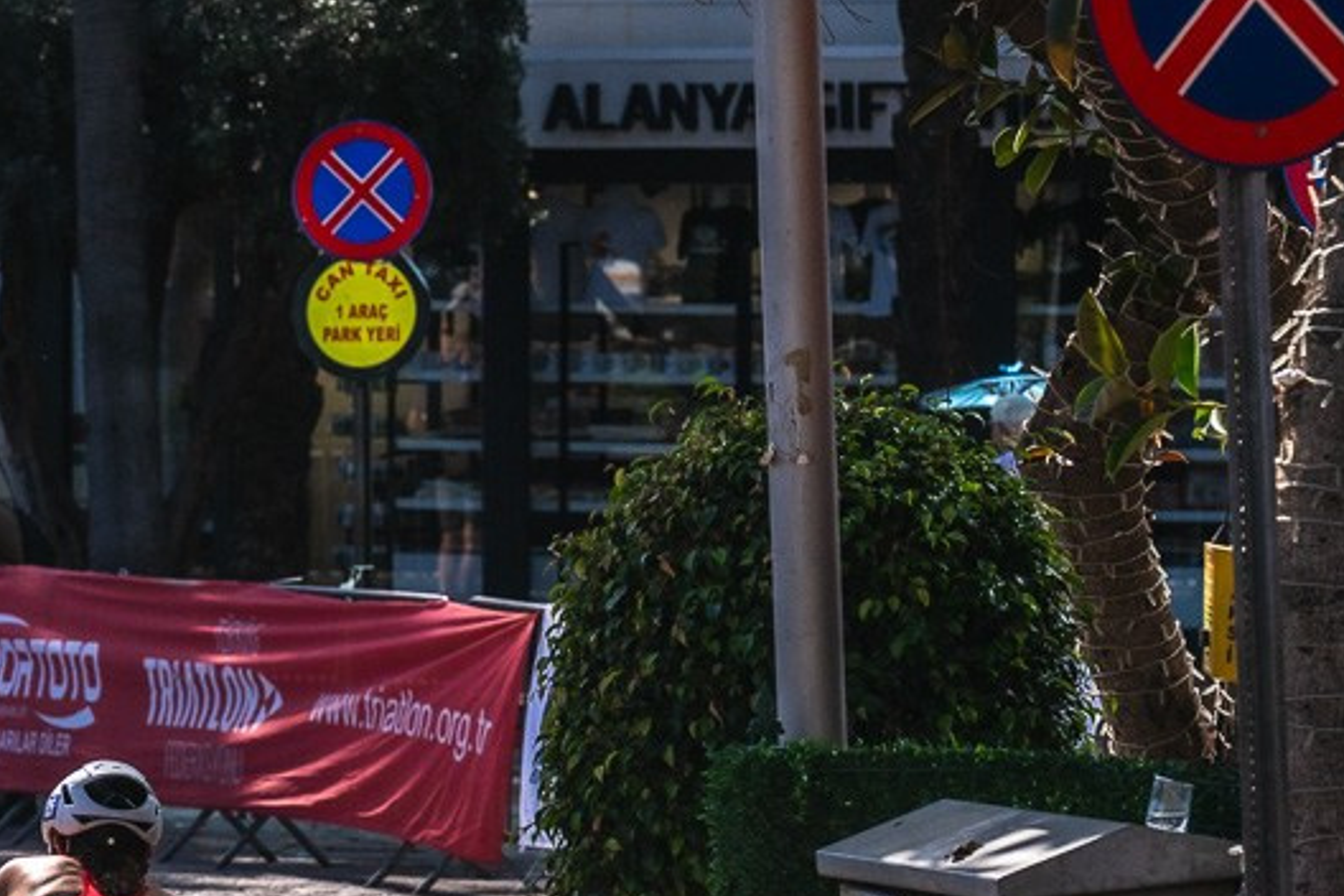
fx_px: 12207
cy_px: 1081
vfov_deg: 4.2
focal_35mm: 327
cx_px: -150
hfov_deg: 6.3
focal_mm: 135
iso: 320
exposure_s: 1/3200
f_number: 7.1
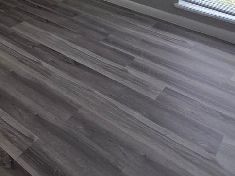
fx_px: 292
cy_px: -91
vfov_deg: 25.1
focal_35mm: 43
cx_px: -2
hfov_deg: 38.7
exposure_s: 1/120
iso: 100
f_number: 2.2
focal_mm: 2.2
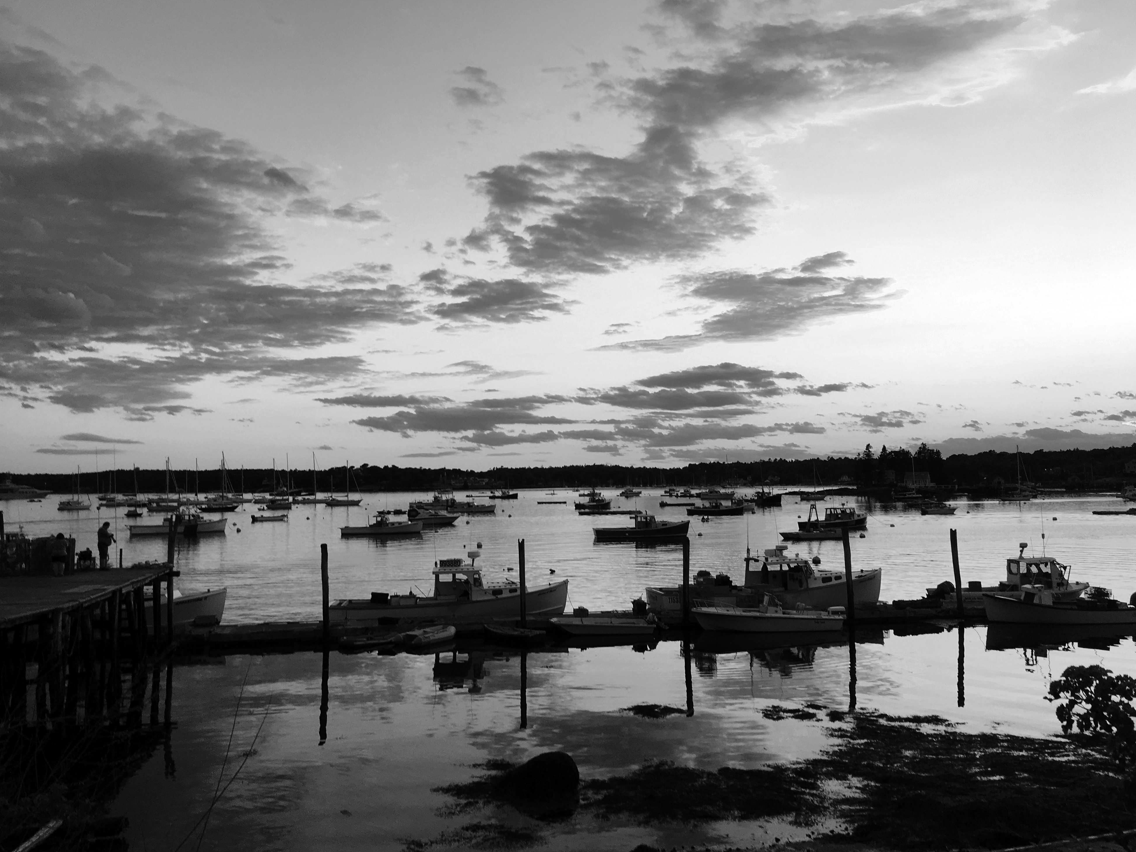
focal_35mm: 30
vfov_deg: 46.8
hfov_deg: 60.0
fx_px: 984
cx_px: 562
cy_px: 421
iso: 25
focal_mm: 4.15
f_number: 2.2
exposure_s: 1/159
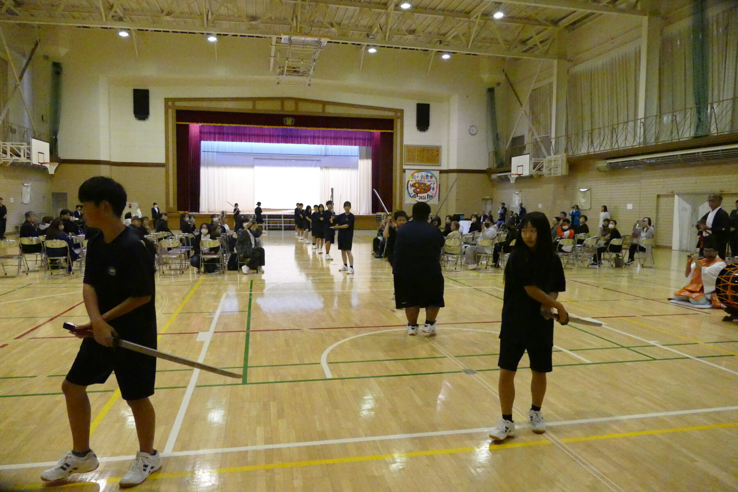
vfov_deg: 51.3
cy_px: 246
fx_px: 512
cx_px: 369
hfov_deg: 71.5
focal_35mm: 25
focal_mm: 9.12
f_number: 2.8
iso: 6400
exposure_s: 1/500
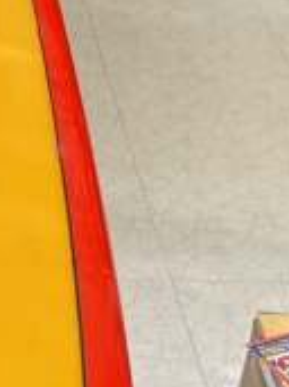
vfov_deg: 14.4
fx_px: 1516
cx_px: -217
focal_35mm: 136
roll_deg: +0.1
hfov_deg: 10.3
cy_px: 358
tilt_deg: -36.1
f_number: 1.8
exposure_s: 1/120
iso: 50
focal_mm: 3
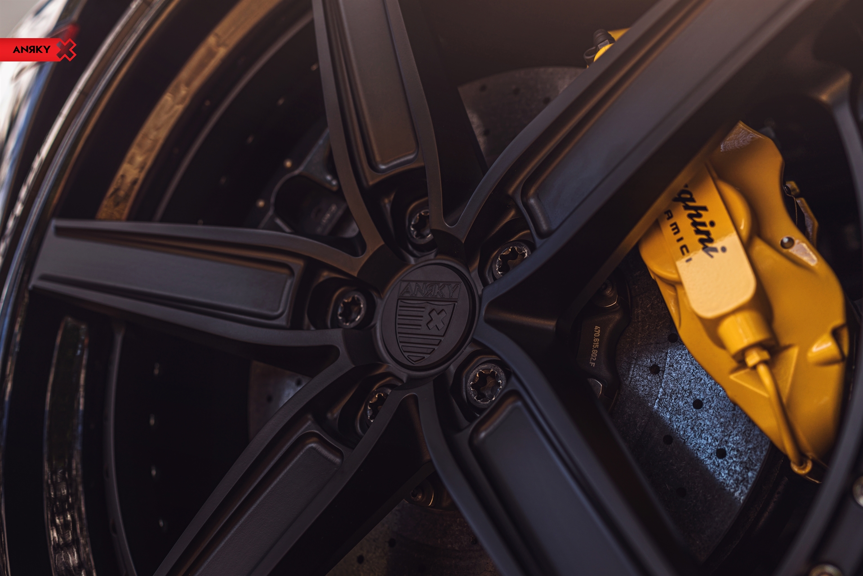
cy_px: 288
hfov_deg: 54.4
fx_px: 839
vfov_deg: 37.9
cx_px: 432
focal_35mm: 35
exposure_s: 1/125
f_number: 2.8
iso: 100
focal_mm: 35
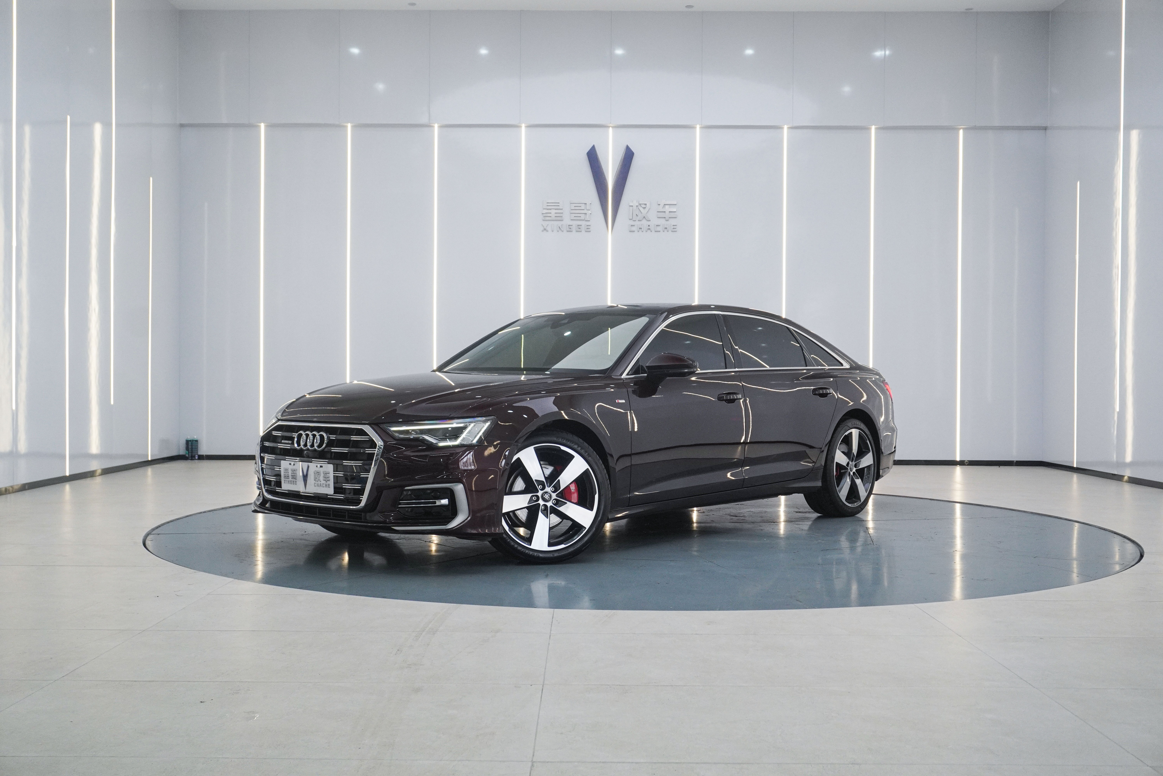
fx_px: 1163
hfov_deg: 53.1
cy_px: 388
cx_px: 582
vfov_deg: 36.9
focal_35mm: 36
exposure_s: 1/100
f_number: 6.3
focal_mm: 24
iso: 1000
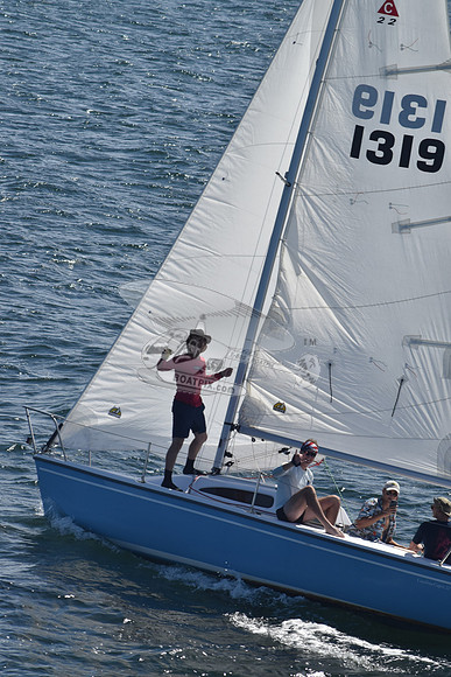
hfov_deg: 5.1
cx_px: 226
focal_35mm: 270
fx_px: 5070
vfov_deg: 7.6
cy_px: 338
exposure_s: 1/1000
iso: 400
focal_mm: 180
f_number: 13
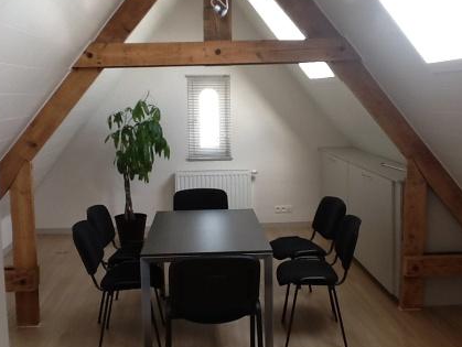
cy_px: 170
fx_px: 628
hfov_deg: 40.4
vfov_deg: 30.9
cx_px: 238
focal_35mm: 47
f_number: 2.4
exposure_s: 1/40
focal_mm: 2.03
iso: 50
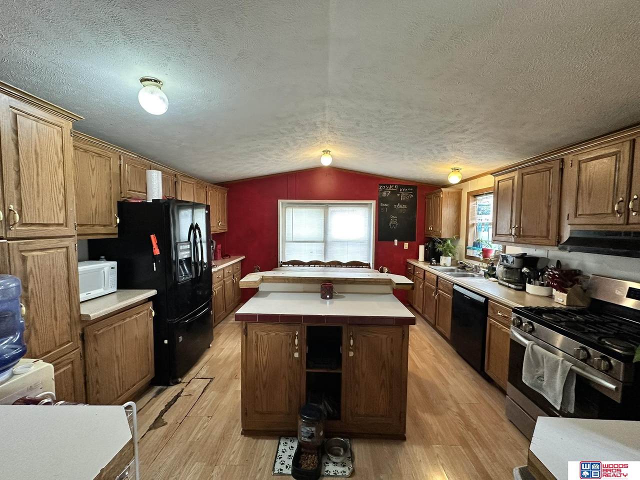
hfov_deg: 102.1
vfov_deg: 85.7
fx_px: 259
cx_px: 320
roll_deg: -0.8
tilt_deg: -2.6
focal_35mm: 14
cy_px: 240
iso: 250
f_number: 2.2
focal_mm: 2.22
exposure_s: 1/60
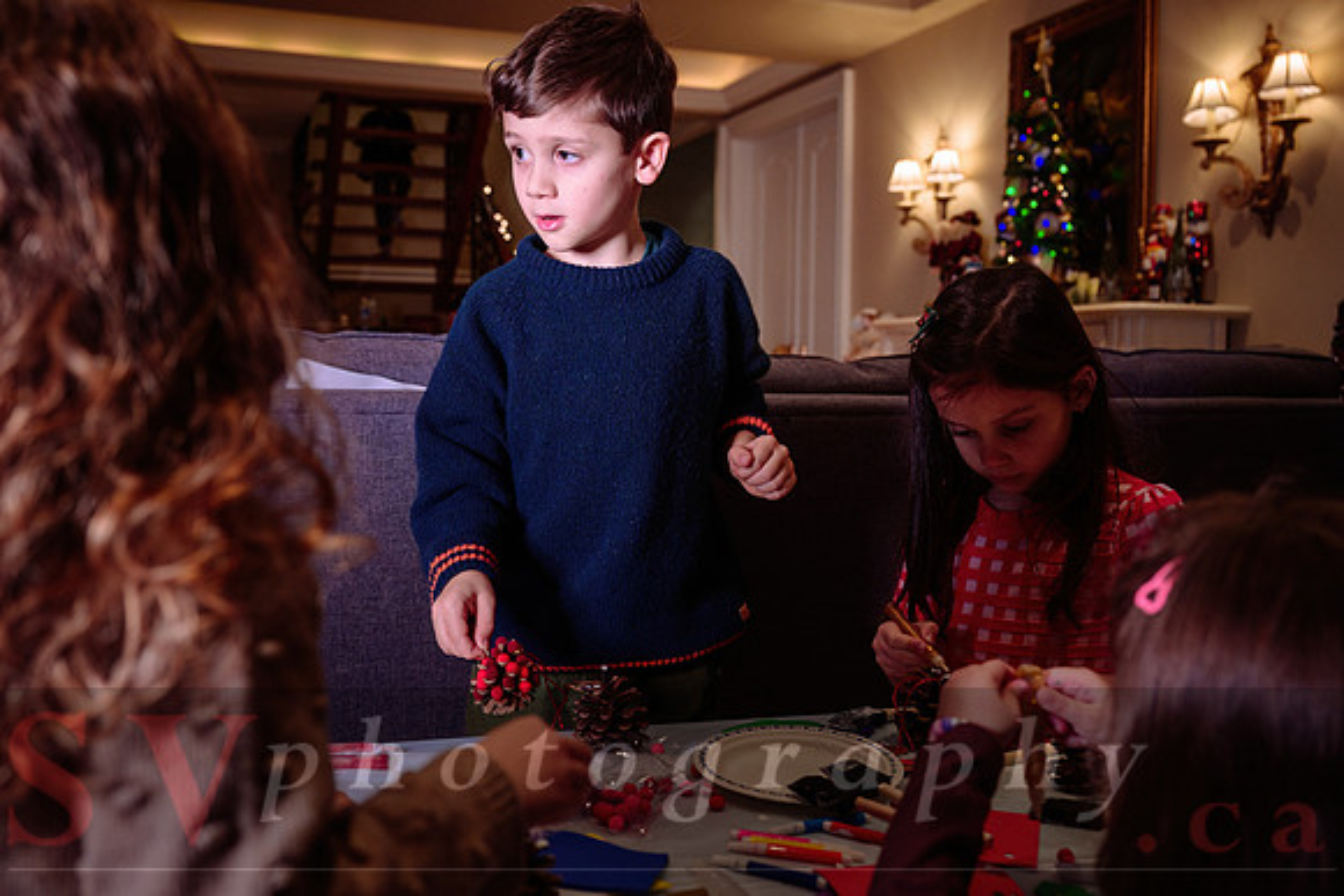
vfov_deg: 39.8
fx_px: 1237
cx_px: 646
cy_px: 447
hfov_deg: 57.0
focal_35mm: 33
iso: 500
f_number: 4
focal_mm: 31
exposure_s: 1/100
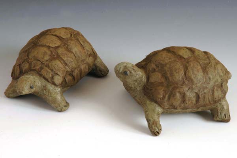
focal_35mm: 105
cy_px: 79
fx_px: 691
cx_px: 118
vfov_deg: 13.0
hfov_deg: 19.5
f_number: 16
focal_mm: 70
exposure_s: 1/100
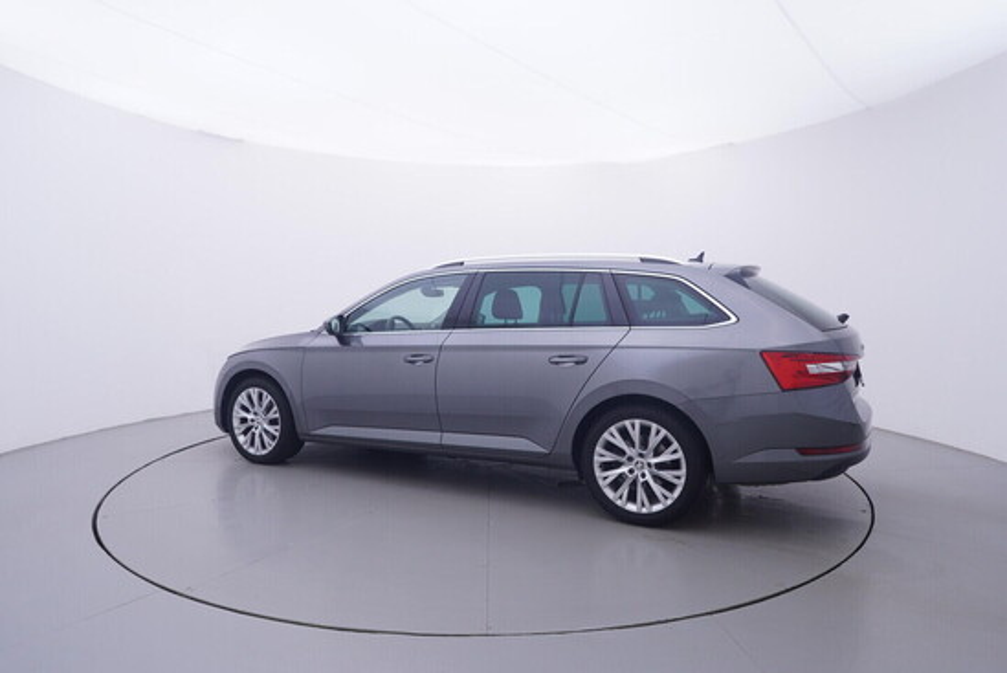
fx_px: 630
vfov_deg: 56.2
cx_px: 504
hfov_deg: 77.3
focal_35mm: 22
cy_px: 336
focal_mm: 15
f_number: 5
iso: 200
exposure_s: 1/80
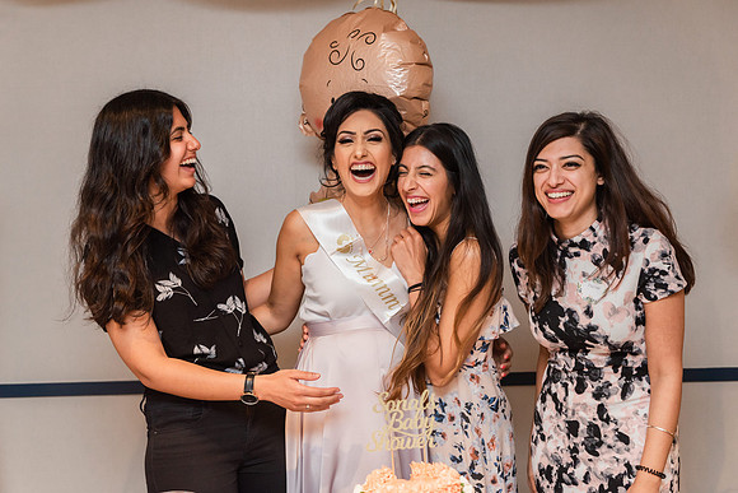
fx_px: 943
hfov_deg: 42.7
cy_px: 246
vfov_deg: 29.3
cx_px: 369
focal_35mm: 46
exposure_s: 1/160
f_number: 4
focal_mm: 46
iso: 2500
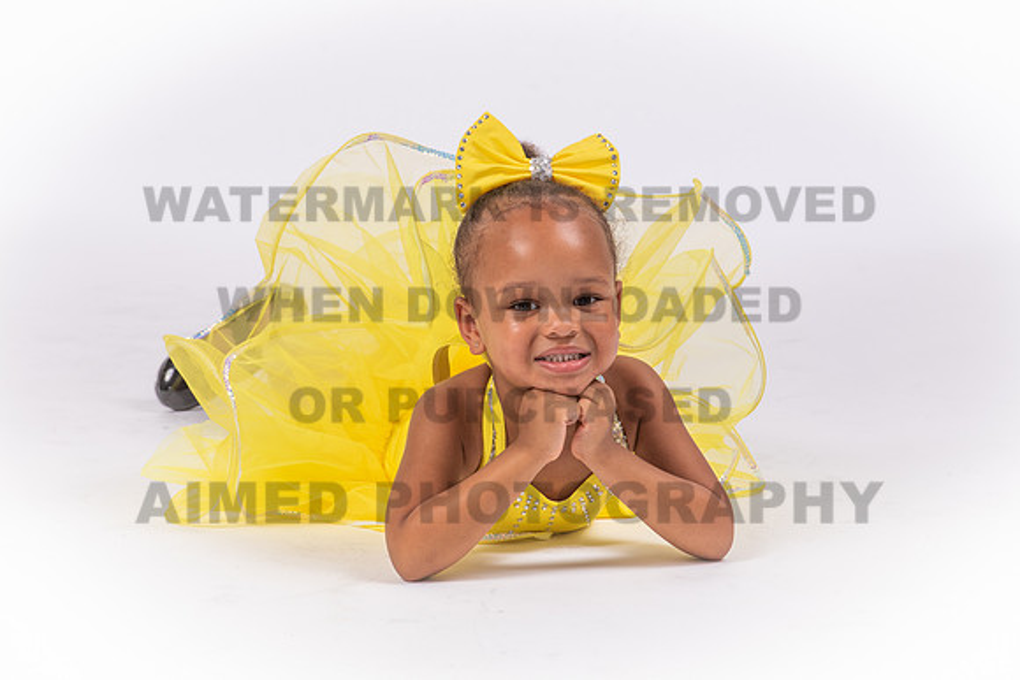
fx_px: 6177
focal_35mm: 218
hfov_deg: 9.4
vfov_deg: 6.3
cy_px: 339
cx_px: 486
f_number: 11
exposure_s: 1/160
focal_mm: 195
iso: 250
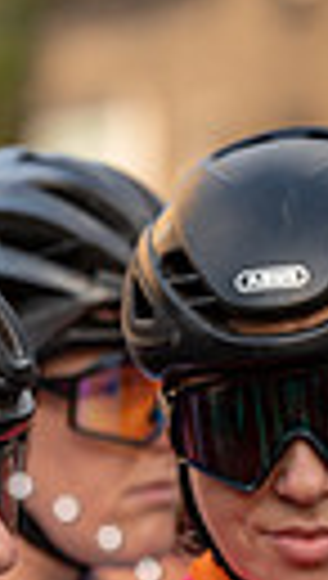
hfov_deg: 2.1
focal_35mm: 568
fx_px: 8742
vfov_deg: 3.8
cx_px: -54
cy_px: 481
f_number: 4.5
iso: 500
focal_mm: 156
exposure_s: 1/1250
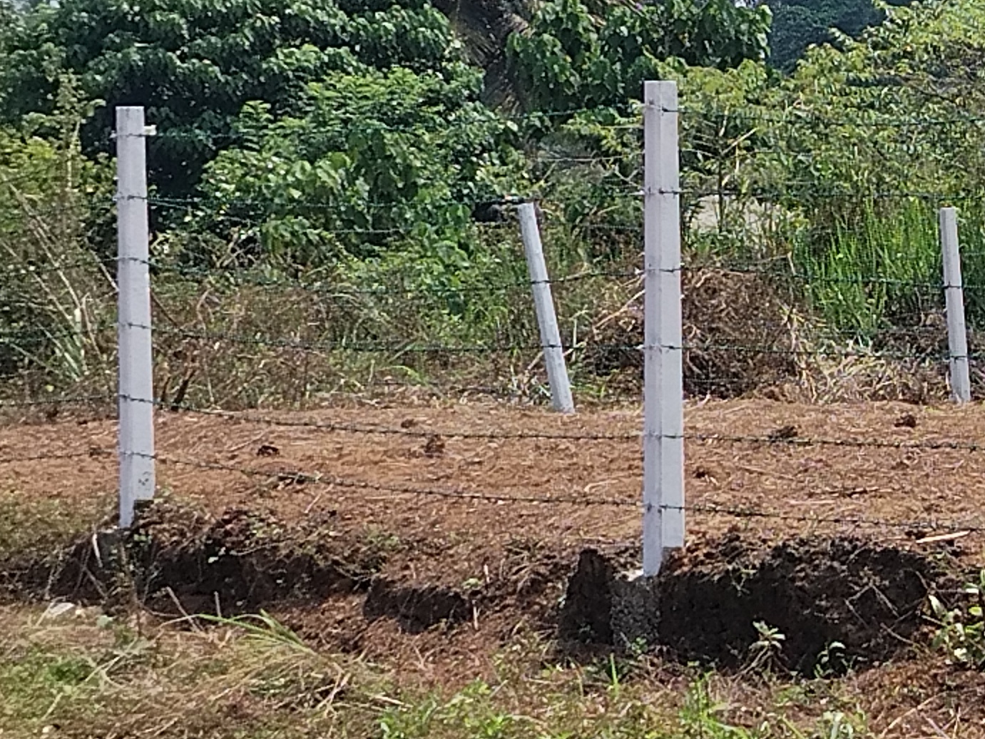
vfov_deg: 10.7
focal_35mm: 139
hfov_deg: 14.0
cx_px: 930
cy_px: 437
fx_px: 3956
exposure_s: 1/734
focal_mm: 5.25
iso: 100
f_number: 1.75
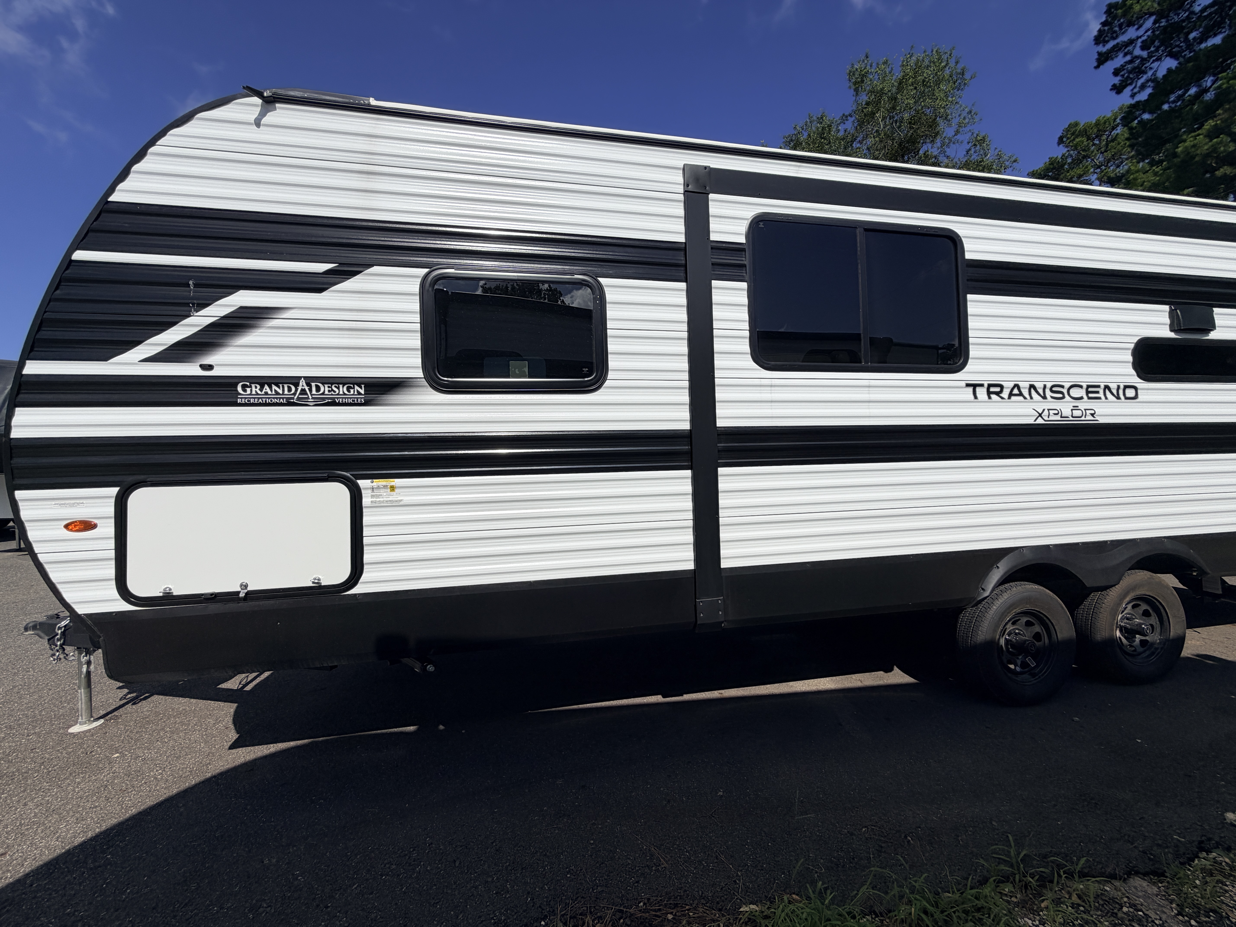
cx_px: 618
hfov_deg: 102.1
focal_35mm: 14
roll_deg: +2.4
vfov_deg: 85.7
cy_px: 464
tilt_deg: +1.6
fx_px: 500
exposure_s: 1/2410
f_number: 2.2
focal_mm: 2.22
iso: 20
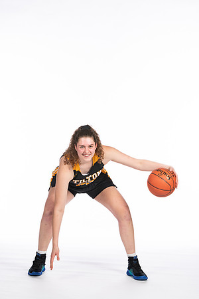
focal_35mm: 105
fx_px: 871
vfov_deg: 19.5
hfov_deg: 13.0
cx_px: 100
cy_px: 150
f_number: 5
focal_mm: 70
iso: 100
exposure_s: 1/100
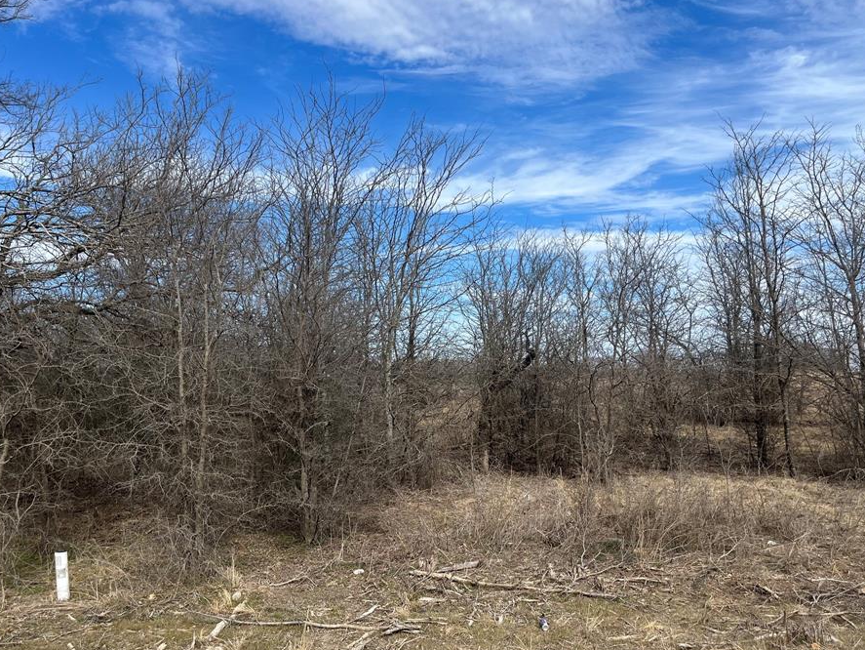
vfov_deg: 46.8
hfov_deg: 59.9
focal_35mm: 30
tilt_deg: +3.1
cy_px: 347
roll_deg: +1.6
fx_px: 750
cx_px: 457
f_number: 1.6
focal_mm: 5.1
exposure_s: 1/3311
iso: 50
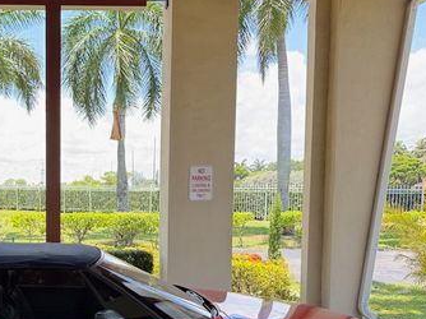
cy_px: 232
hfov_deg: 39.1
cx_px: 65
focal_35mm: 46
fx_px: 566
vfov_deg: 31.0
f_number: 1.78
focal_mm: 6.76
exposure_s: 1/218
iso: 160
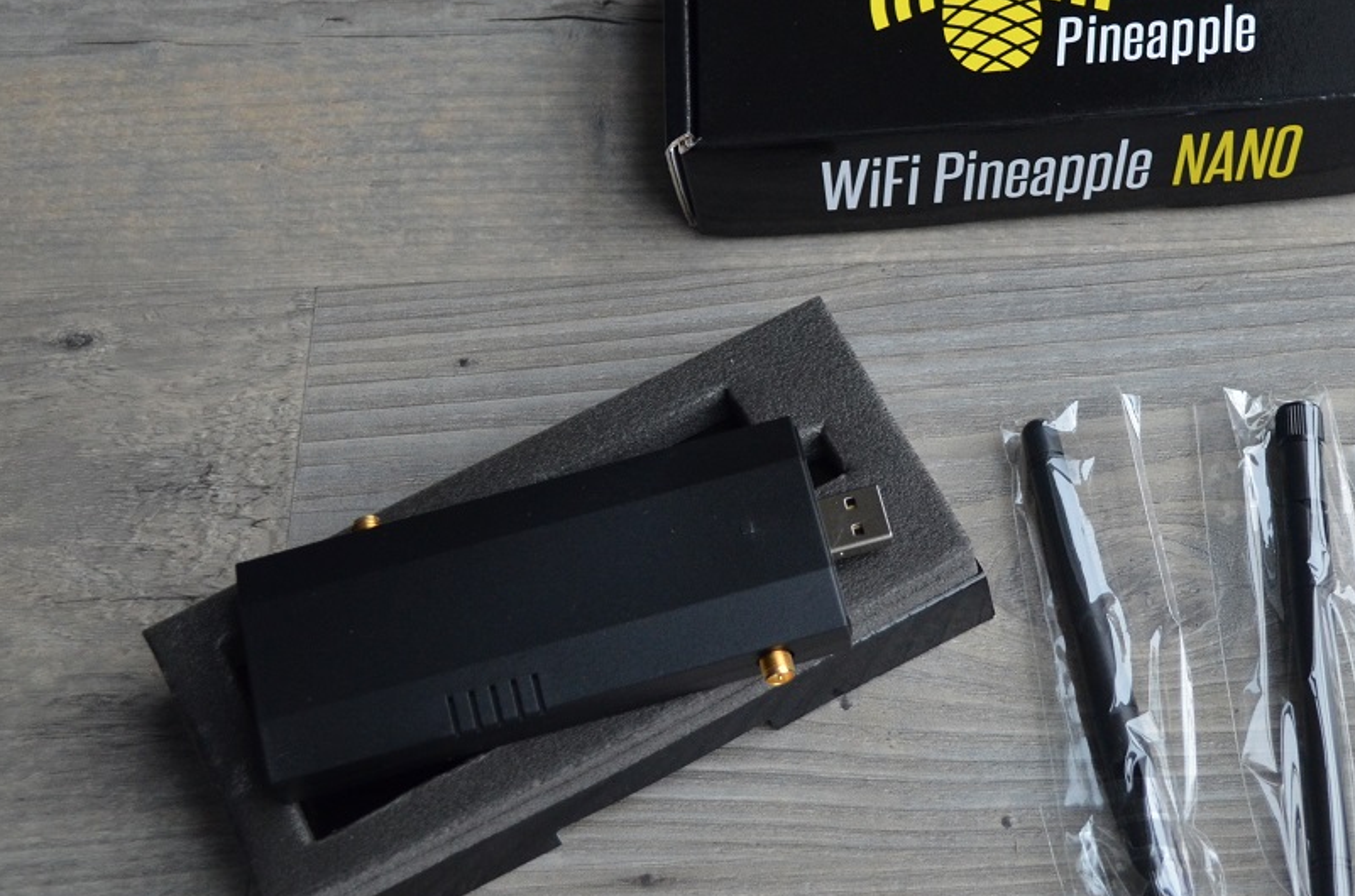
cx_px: 1008
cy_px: 419
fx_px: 2253
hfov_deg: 32.9
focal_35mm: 60
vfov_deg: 22.5
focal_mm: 26
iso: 800
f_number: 4.2
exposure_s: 1/30
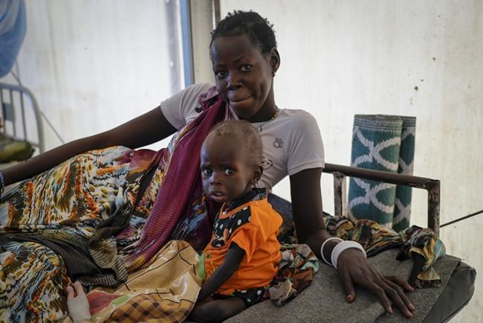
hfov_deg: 43.6
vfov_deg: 29.9
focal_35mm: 45
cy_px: 162
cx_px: 242
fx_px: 604
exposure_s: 1/160
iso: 800
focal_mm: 45
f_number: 4
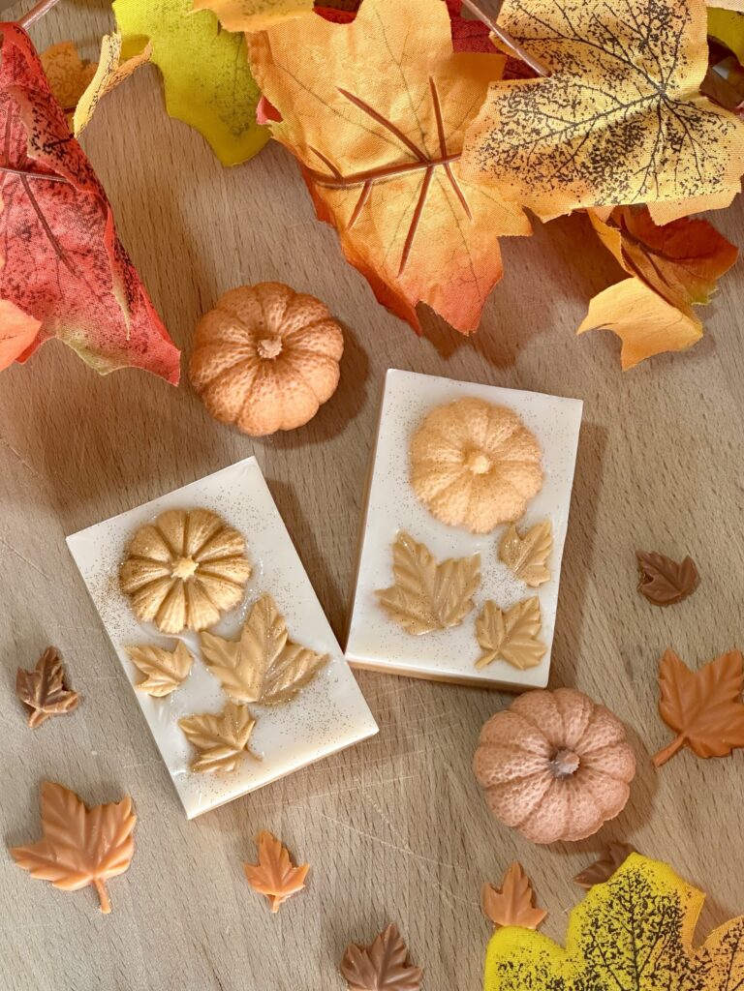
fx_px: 2207
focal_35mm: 77
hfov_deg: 19.1
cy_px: 496
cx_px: 372
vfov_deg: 25.3
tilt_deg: -79.0
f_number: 2.8
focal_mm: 9
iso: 250
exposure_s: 1/76
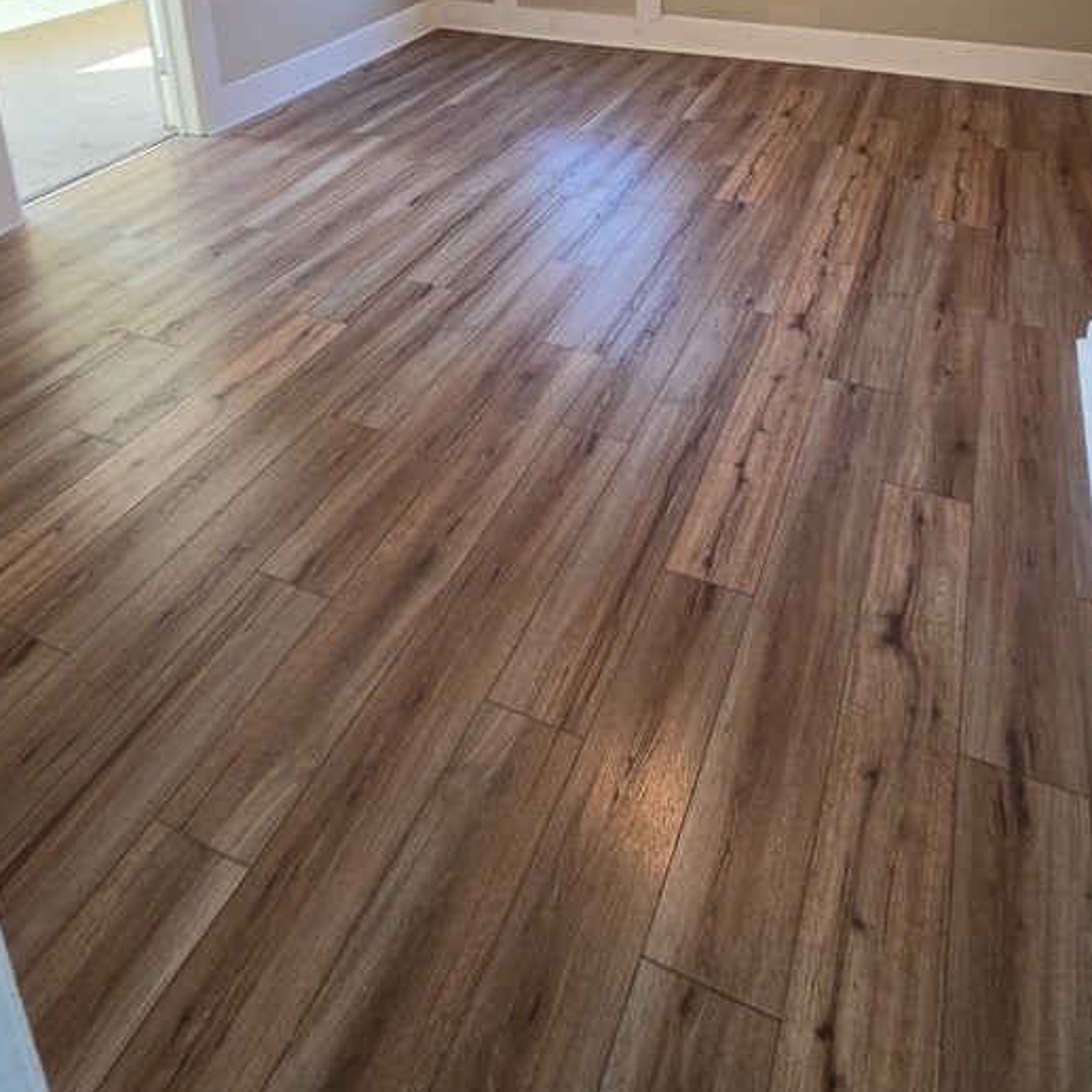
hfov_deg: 64.7
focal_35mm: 24
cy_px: 32
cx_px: 627
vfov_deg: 53.2
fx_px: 857
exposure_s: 1/60
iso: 200
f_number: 1.9
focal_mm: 2.2
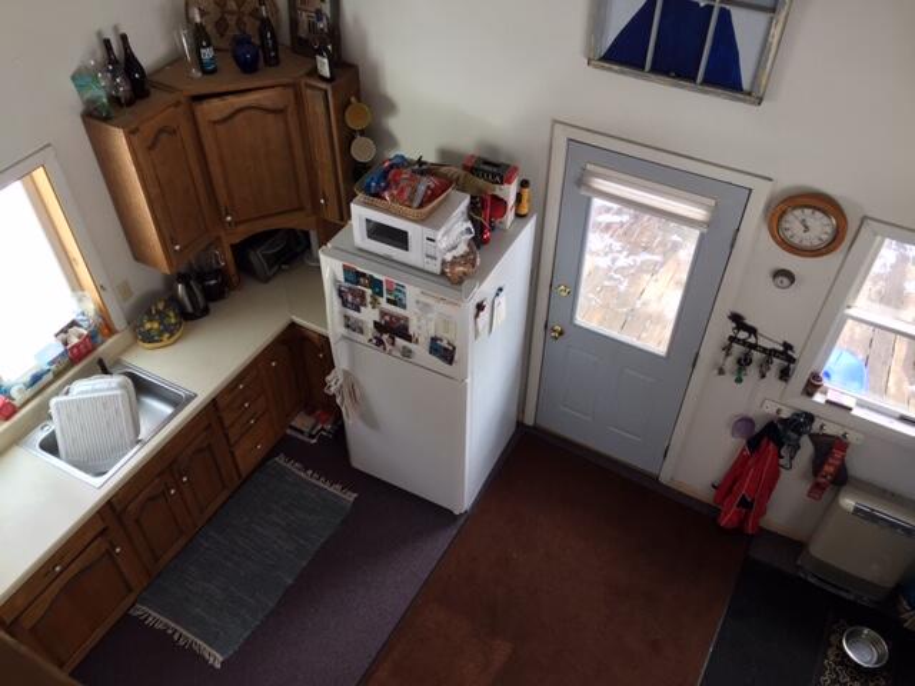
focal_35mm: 29
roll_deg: -0.4
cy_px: 343
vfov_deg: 48.2
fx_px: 767
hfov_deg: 61.7
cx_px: 458
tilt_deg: -44.6
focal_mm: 4.15
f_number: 2.2
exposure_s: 1/60
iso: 40
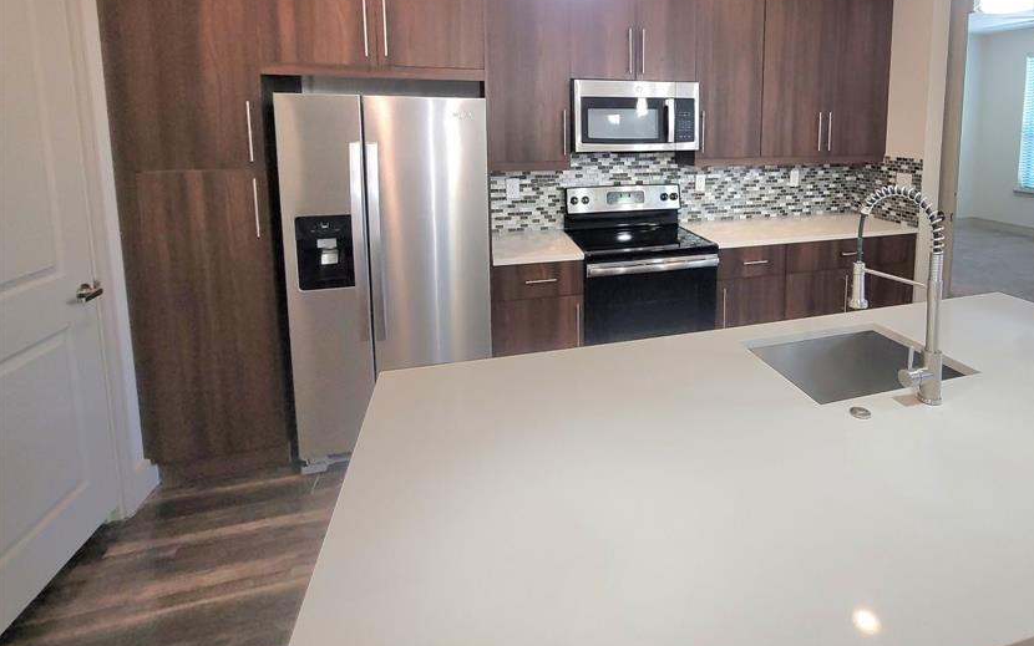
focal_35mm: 17
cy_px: 180
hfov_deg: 92.8
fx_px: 479
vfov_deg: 64.9
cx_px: 634
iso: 160
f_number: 2.2
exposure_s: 1/60.2
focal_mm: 2.2
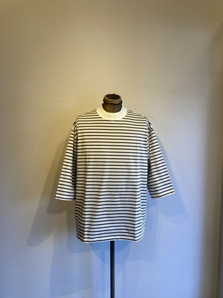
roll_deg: +0.7
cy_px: 149
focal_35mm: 28
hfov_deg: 49.7
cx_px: 112
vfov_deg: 63.4
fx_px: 241
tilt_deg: -7.9
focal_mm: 3.99
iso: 32
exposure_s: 1/100
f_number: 1.8
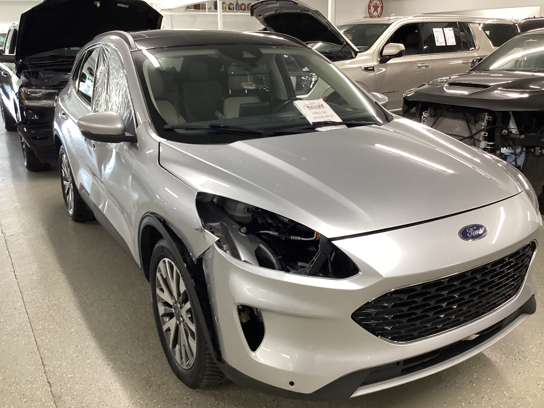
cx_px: 272
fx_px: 487
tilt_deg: -18.8
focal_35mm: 31
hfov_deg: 58.4
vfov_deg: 45.4
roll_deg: +0.2
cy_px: 204
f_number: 2.4
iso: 200
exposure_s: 1/50
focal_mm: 3.3
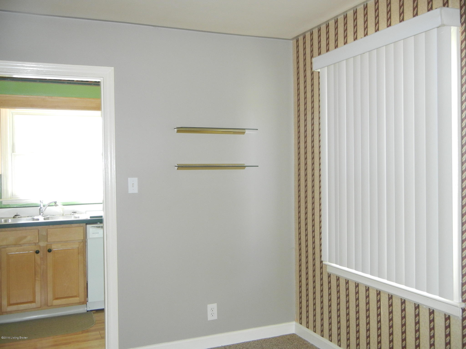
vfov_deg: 41.8
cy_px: 174
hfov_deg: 54.0
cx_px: 233
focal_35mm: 34
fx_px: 458
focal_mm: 6.2
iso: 382
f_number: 3.6
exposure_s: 1/30
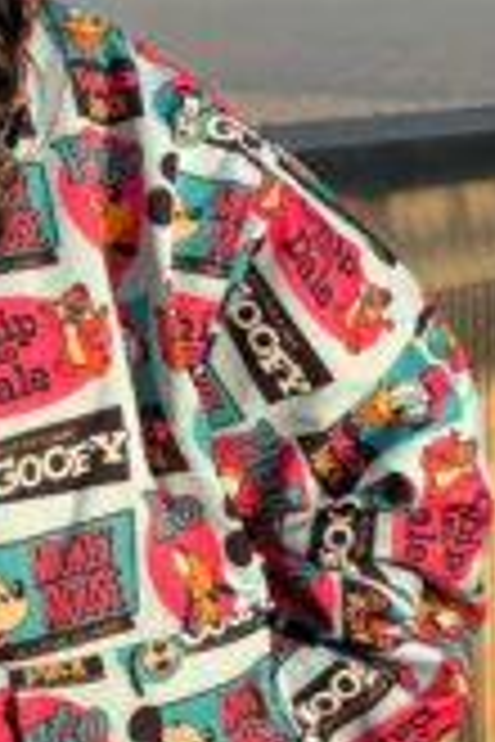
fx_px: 2495
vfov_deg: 16.7
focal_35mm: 121
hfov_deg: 10.9
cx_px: -220
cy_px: 103
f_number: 1.78
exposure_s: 1/3247
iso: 80
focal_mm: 6.76
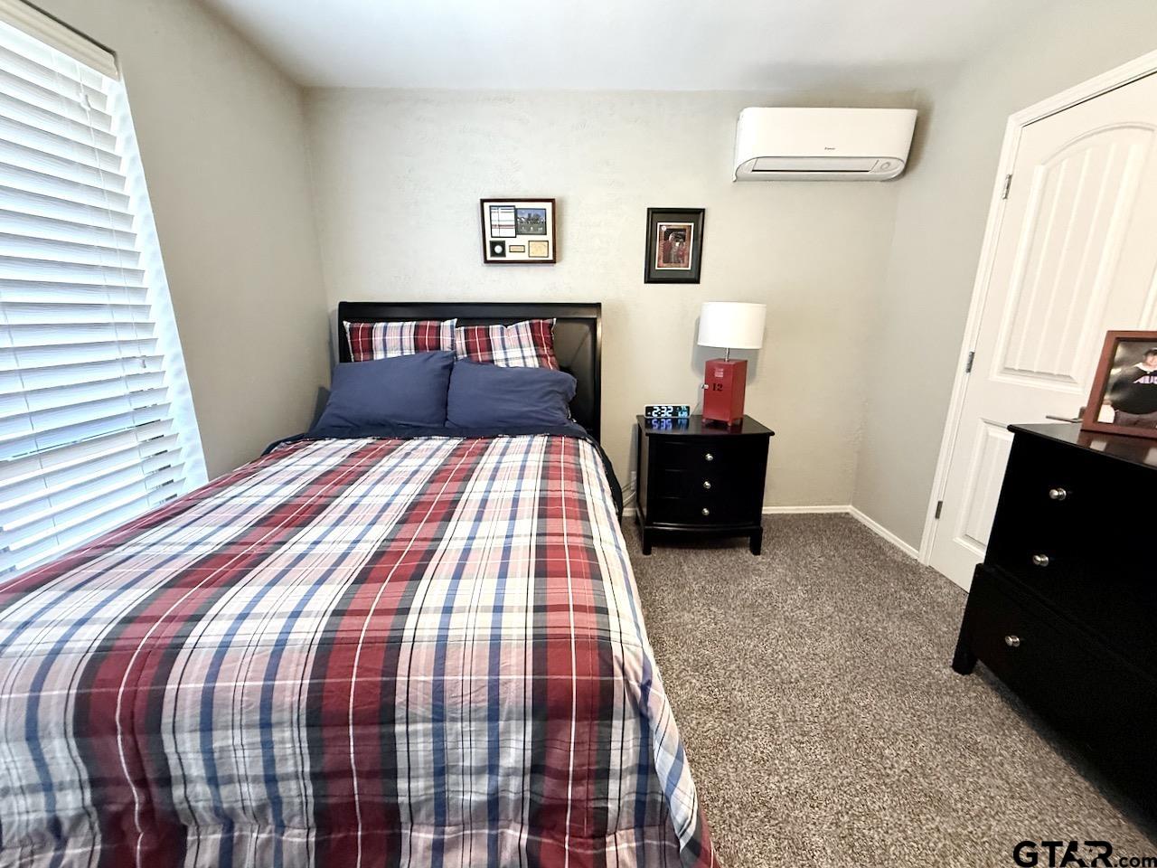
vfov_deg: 85.7
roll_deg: -0.2
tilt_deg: -13.9
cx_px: 578
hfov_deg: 102.1
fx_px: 468
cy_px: 434
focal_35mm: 14
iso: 400
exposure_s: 1/60
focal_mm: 2.22
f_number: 2.2
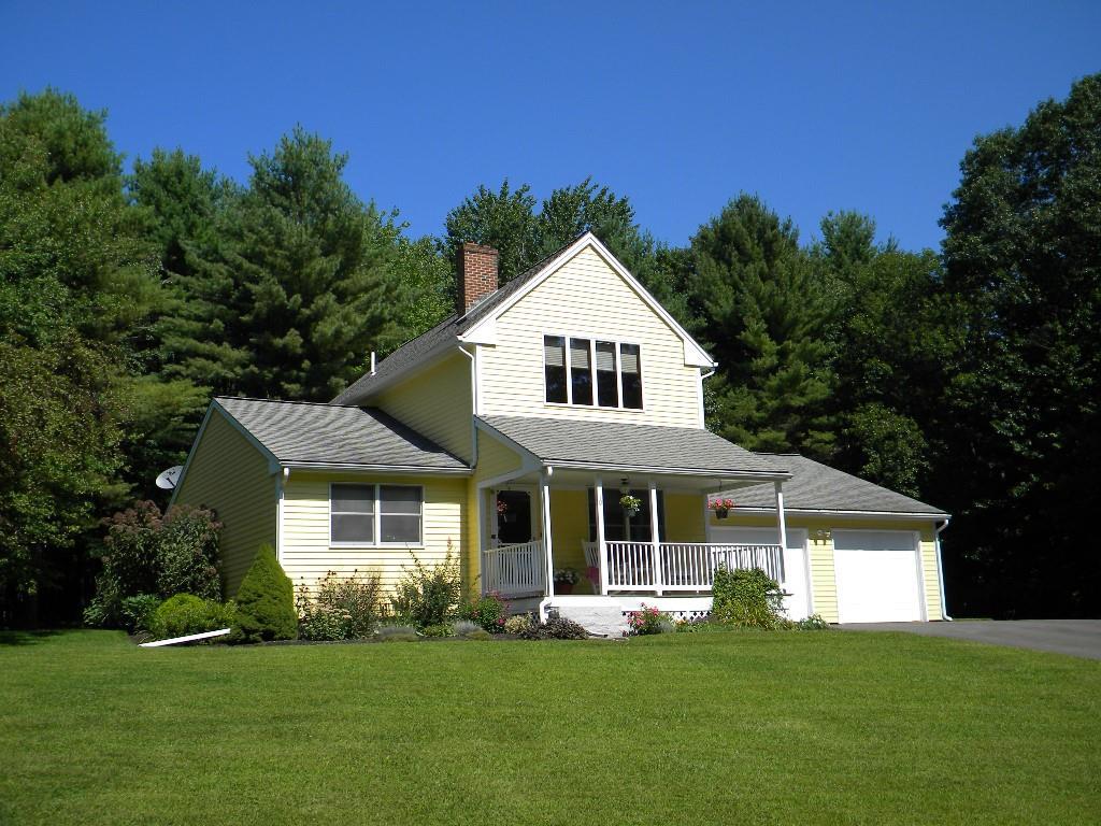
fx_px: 1145
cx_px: 550
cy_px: 413
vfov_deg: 39.7
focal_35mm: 36
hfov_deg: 51.4
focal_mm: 6.4
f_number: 7.4
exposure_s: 1/296
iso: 80
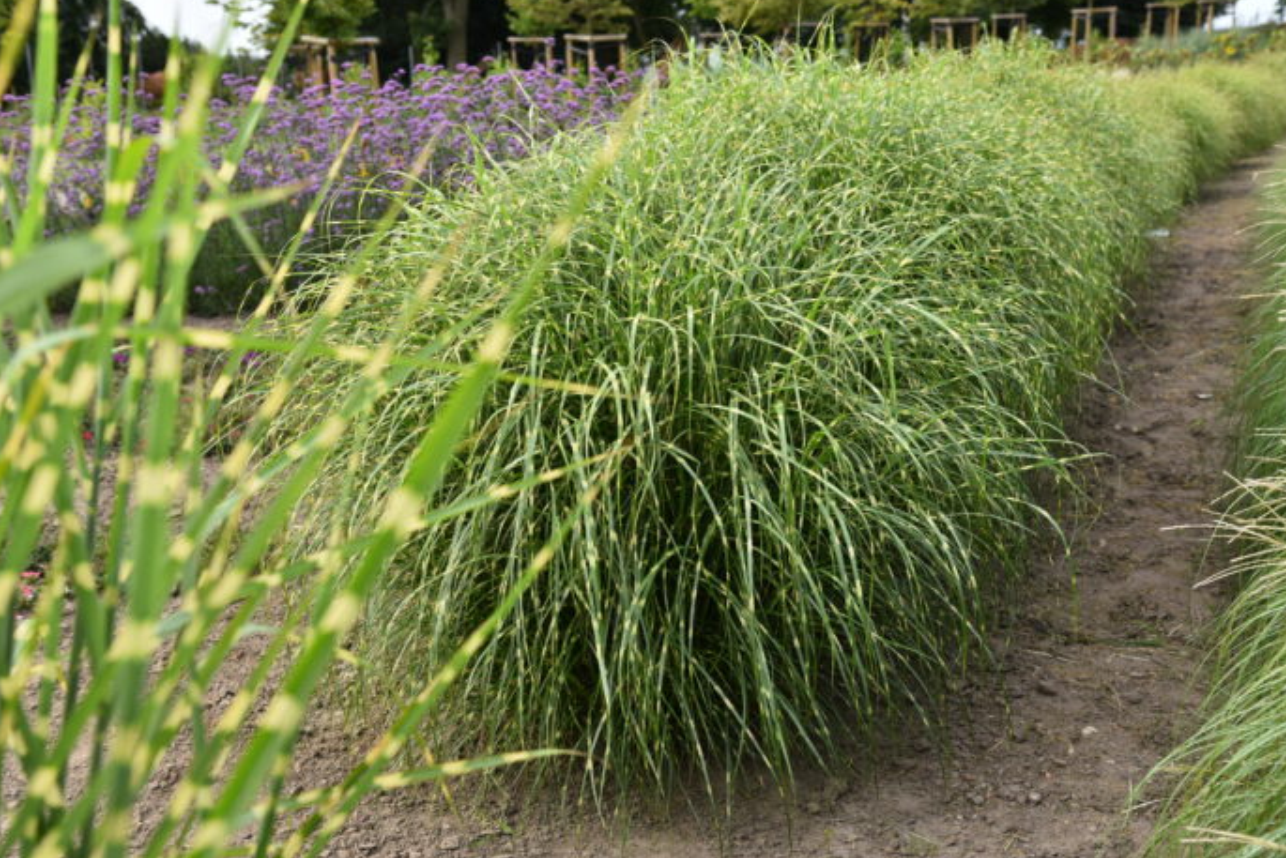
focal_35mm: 47
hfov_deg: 41.9
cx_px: 640
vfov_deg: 28.7
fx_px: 1679
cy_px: 427
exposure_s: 1/160
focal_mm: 46
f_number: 5.6
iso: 100
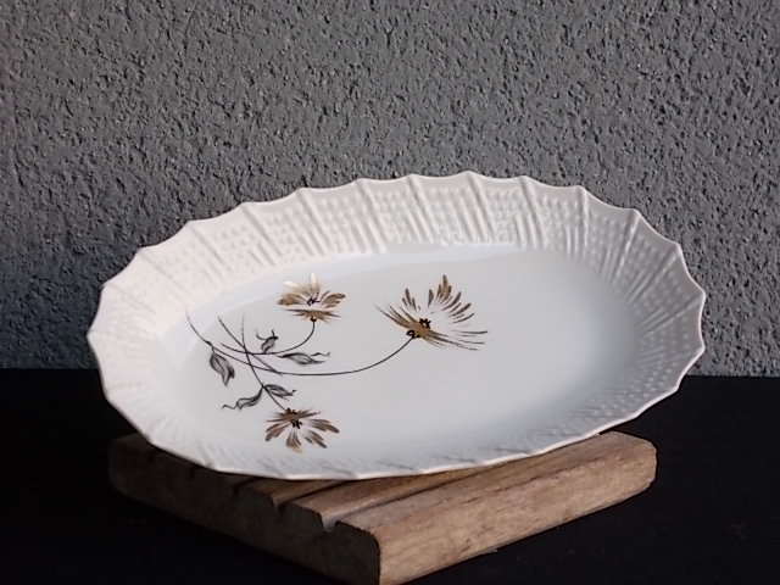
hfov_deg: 25.7
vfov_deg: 19.4
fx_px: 1713
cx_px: 390
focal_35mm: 76
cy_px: 292
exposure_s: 1/60
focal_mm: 13.5
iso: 125
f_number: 5.8
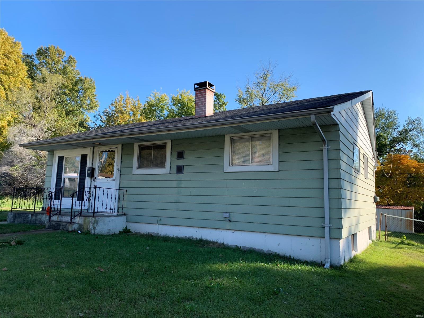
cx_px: 212
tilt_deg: +6.2
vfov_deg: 53.1
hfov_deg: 67.3
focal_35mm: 26
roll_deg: -1.3
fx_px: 318
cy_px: 159
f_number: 1.8
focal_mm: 4.25
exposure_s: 1/879
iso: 25
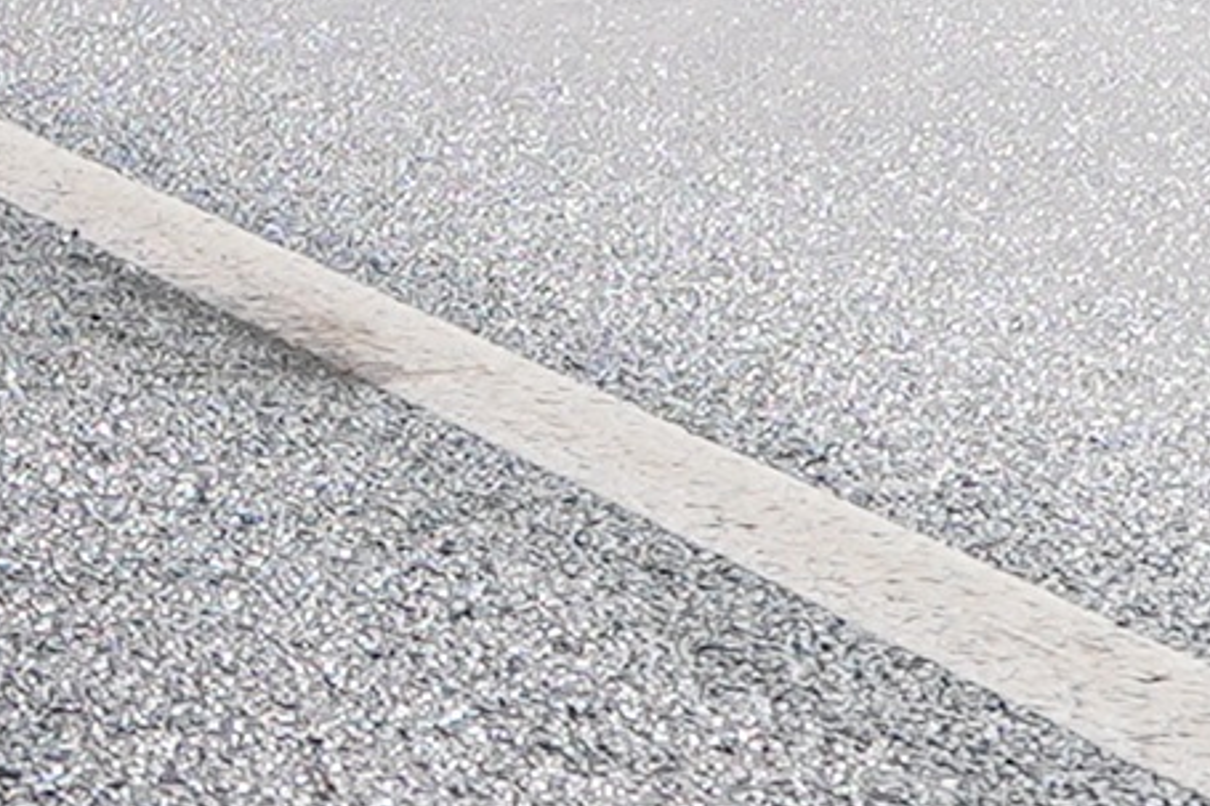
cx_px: -149
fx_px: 6652
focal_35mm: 198
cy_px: 19
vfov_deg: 6.9
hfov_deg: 10.3
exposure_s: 1/800
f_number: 5
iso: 80
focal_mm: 27
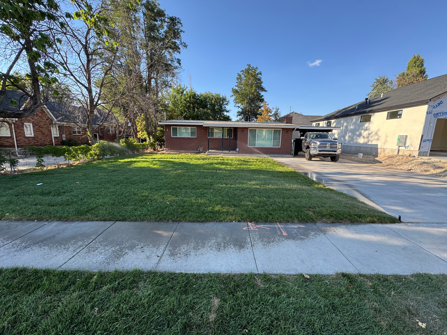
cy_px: 168
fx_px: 181
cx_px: 224
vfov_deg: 85.7
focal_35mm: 14
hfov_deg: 102.1
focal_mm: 2.22
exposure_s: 1/257
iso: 40
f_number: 2.2
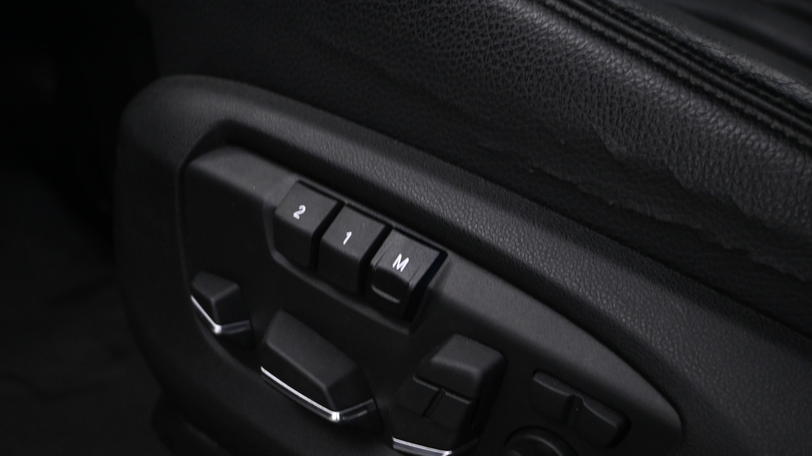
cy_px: 312
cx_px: 351
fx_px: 1033
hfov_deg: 42.8
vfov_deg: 24.8
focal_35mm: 48
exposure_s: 1/10
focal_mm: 24.5
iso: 1600
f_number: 4.2
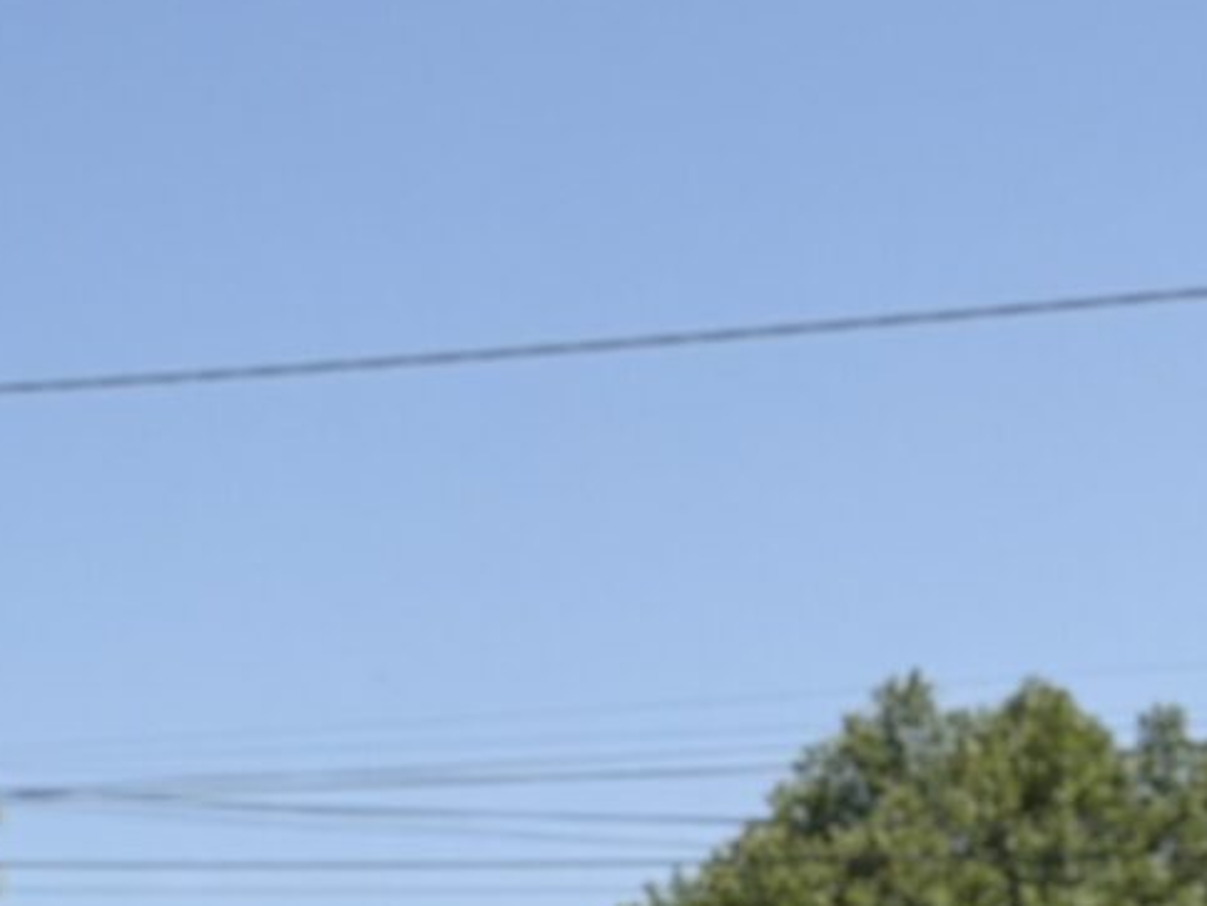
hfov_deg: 9.8
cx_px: -1093
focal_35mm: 190
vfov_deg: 7.6
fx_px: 6627
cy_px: 1698
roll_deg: +1.8
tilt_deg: +0.3
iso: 64
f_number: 1.78
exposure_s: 1/2577
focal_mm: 6.76
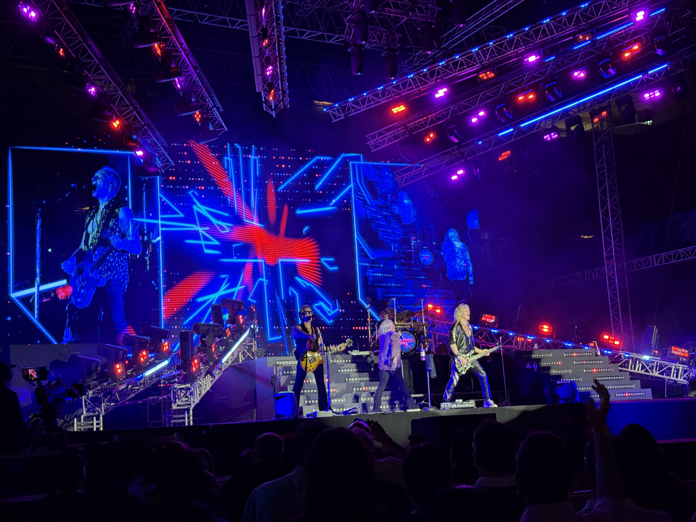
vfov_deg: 30.3
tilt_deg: +8.6
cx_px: 348
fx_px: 965
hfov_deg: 39.7
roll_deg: +3.9
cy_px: 261
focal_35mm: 48
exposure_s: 1/52
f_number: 1.78
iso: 250
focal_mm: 6.76
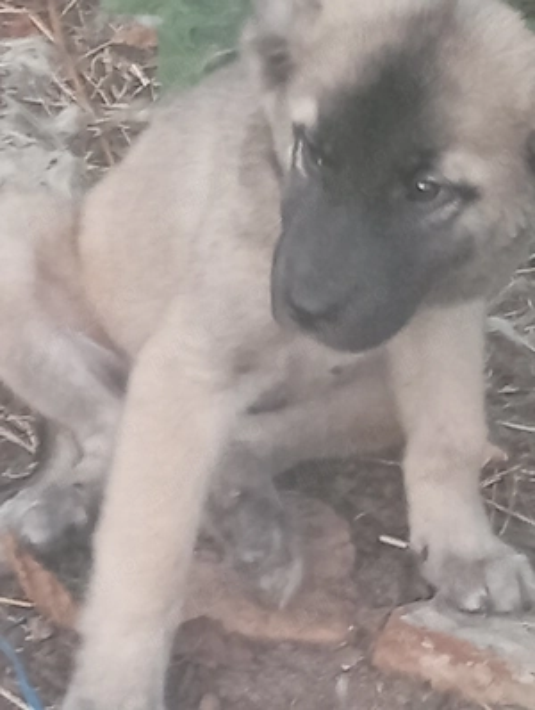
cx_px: 268
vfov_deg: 11.3
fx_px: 3595
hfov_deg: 8.5
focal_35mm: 175
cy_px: 355
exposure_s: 1/33.3
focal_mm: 3.98
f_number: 1.8
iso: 350
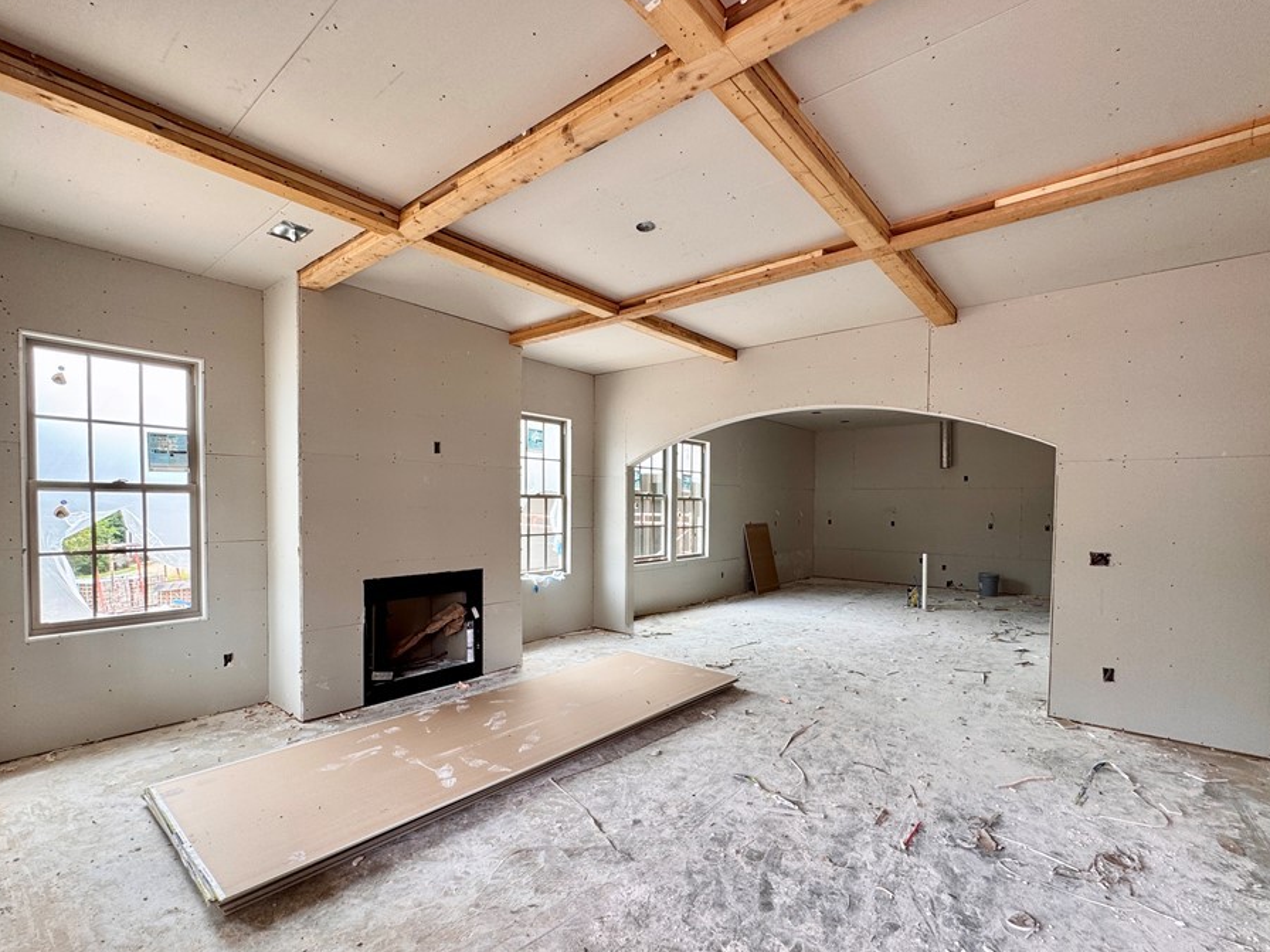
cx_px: 622
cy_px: 521
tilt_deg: -2.0
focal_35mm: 16
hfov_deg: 94.5
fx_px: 587
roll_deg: -0.4
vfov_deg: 77.9
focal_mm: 2.22
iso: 80
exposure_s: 1/99
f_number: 2.2
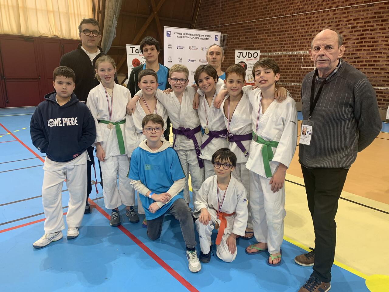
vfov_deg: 53.1
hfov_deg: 67.3
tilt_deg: -14.2
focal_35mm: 26
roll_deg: -0.4
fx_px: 292
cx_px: 194
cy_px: 146
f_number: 1.8
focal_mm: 4.25
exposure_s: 1/88
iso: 100
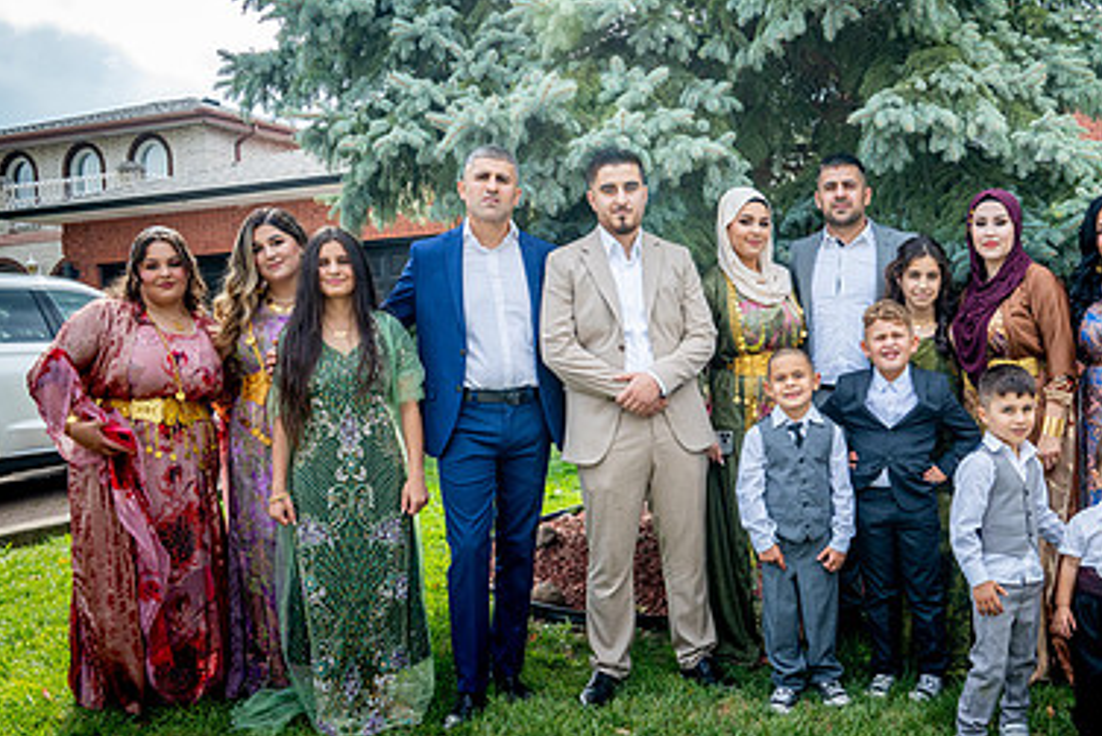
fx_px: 1133
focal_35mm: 37
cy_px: 444
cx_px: 747
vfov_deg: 35.8
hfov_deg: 50.8
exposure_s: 1/320
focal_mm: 24
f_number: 7.1
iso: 320
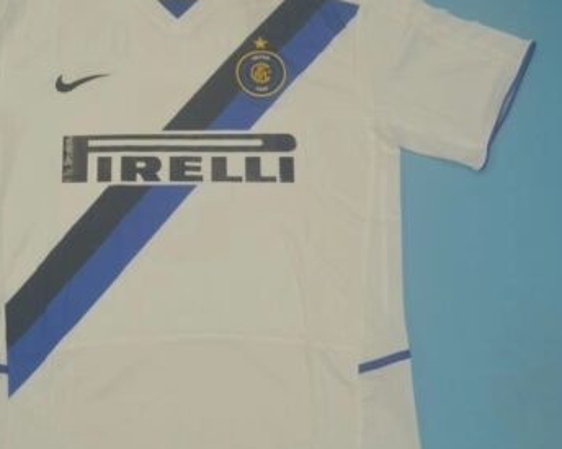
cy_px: 235
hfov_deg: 34.5
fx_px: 898
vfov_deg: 28.1
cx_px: 198
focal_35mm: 54
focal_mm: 22
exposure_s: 1/200
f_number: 4
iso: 200
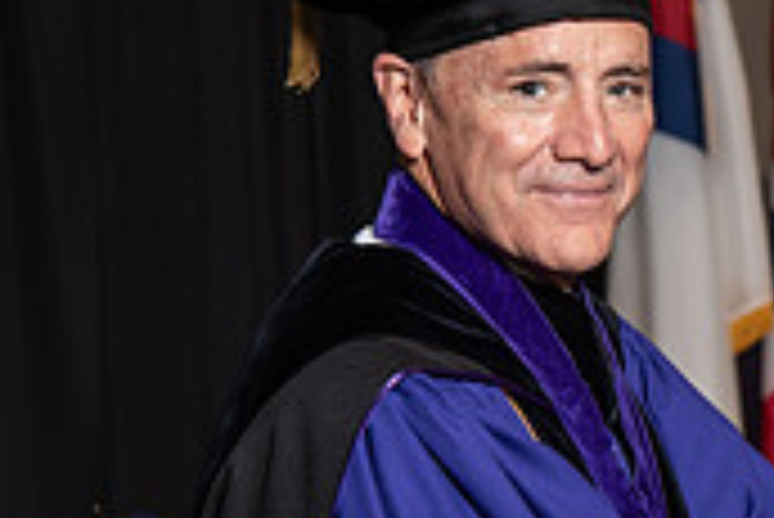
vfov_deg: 5.2
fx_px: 5659
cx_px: 994
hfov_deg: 7.7
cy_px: 489
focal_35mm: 263
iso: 1000
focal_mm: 78
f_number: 5
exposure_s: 1/200
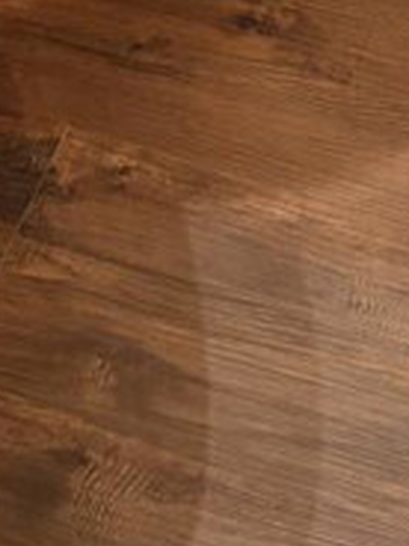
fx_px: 2379
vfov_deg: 10.5
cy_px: -918
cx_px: 190
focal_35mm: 151
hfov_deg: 9.8
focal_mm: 5.96
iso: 320
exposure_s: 1/60
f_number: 1.6
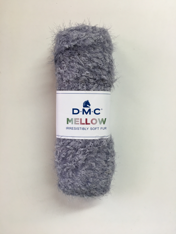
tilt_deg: -13.3
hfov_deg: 48.2
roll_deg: -1.5
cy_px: 117
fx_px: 197
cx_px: 88
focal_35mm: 29
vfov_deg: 61.7
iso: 32
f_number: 2.2
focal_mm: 4.15
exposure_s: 1/17
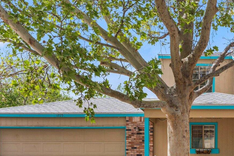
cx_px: 212
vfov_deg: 23.1
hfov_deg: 33.2
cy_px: 146
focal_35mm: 57
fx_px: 371
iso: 320
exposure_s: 1/640
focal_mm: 24
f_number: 9
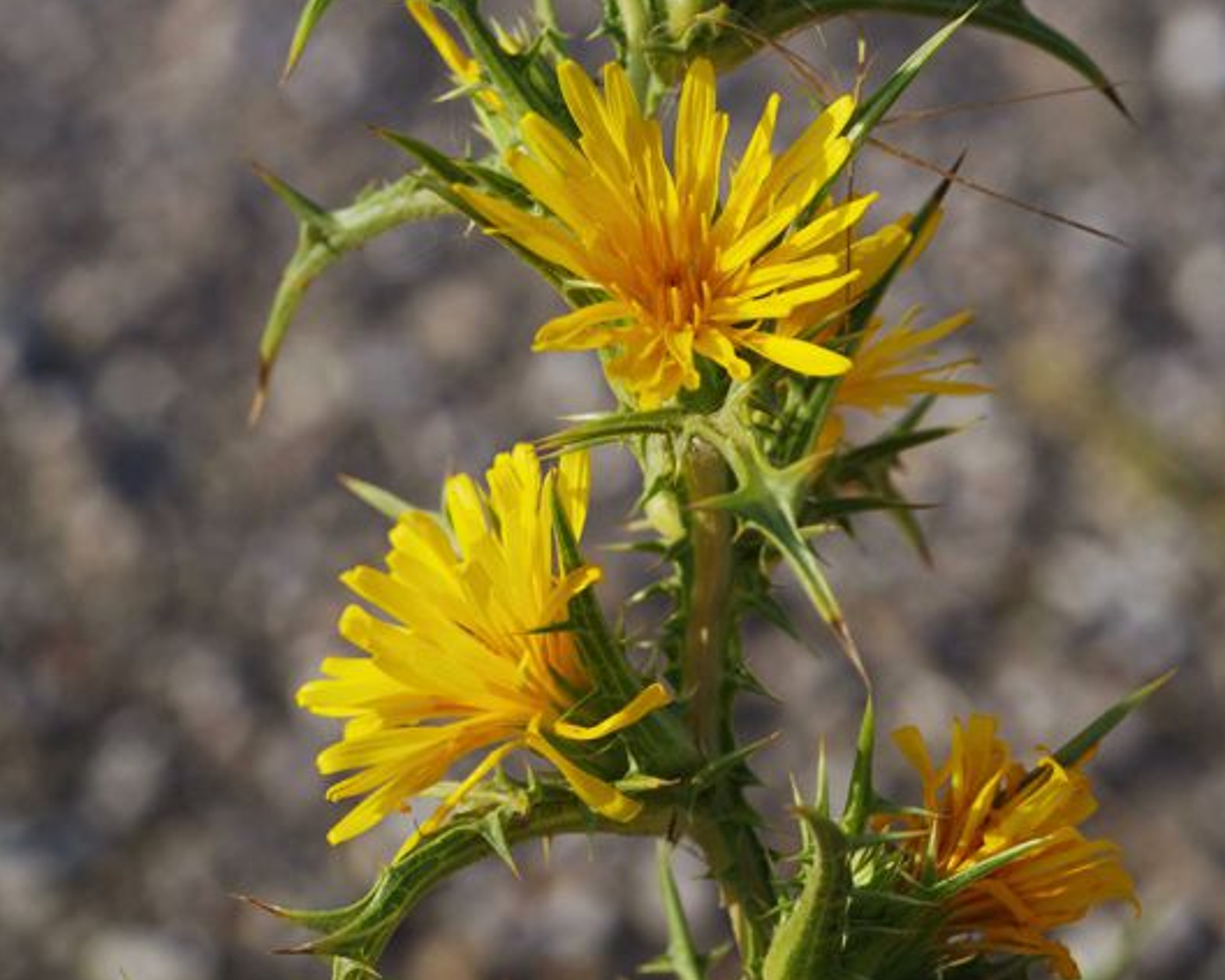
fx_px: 5147
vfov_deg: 10.8
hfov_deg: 13.6
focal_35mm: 142
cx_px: 611
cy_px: 139
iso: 200
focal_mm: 100
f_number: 9
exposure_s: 1/400
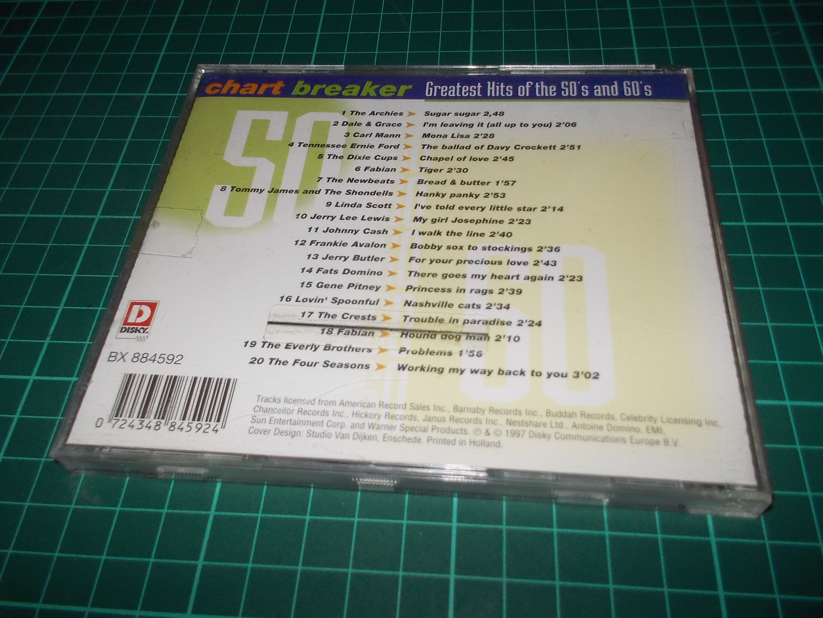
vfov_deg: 48.2
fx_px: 689
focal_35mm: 29
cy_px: 309
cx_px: 412
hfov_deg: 61.7
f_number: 3.3
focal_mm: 4.1
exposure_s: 1/30
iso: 200
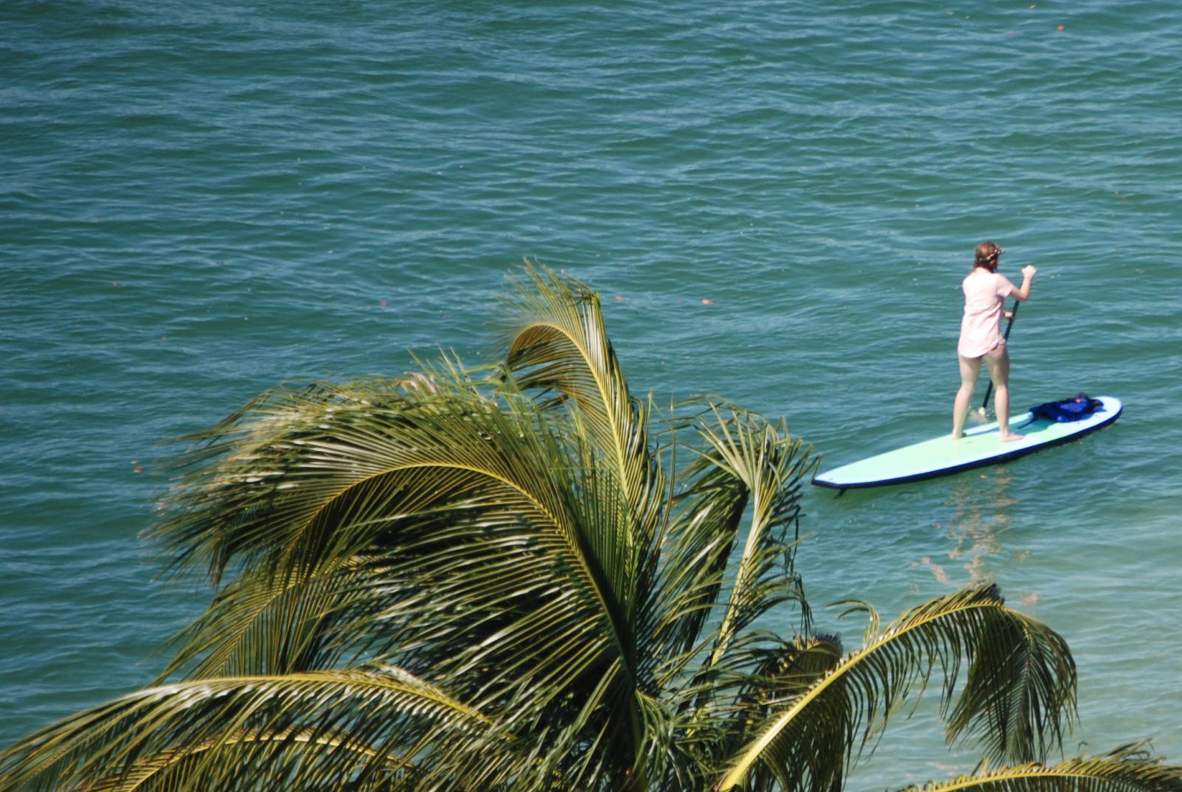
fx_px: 18476
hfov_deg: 3.7
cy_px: 619
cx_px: 1066
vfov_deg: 2.5
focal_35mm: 562
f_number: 5.6
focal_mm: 200
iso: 200
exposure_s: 1/640
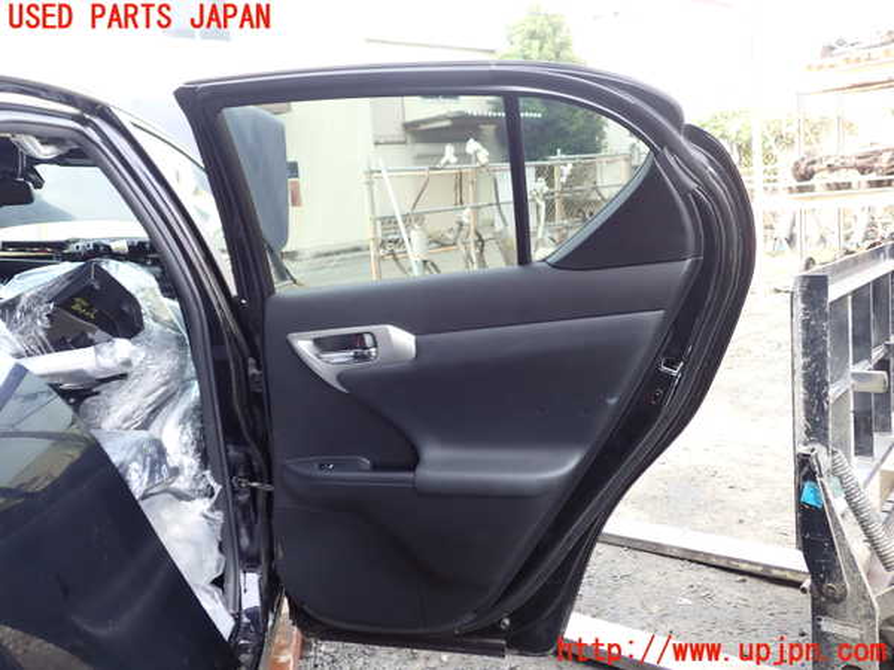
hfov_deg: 60.0
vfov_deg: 46.8
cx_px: 447
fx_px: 775
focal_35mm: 30
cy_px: 335
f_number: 2.3
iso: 100
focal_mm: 5.4
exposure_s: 1/100
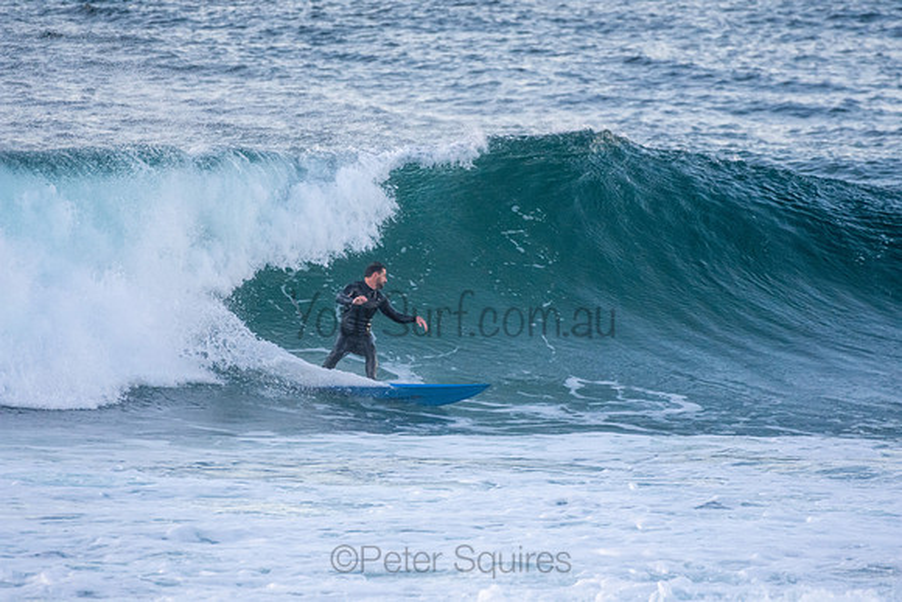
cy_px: 301
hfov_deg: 2.7
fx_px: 18795
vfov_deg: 1.8
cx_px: 451
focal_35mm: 750
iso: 1600
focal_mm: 500
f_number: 5.6
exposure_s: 1/1250
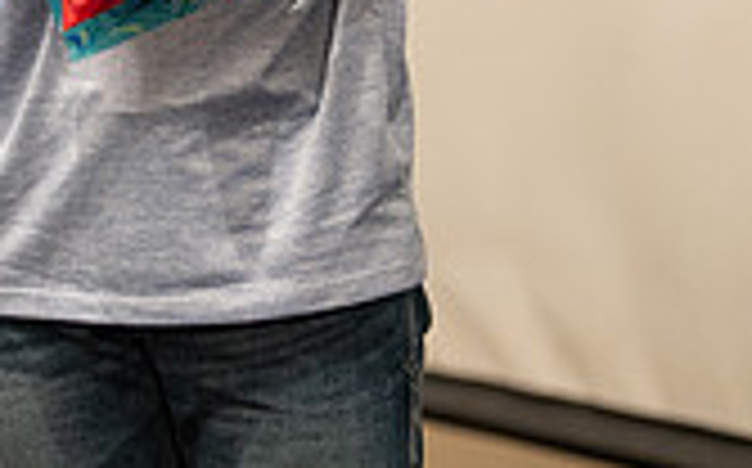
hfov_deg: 11.7
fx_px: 3624
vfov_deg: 7.3
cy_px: -236
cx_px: 36
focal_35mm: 177
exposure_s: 1/320
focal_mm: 50
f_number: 1.2
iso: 2500
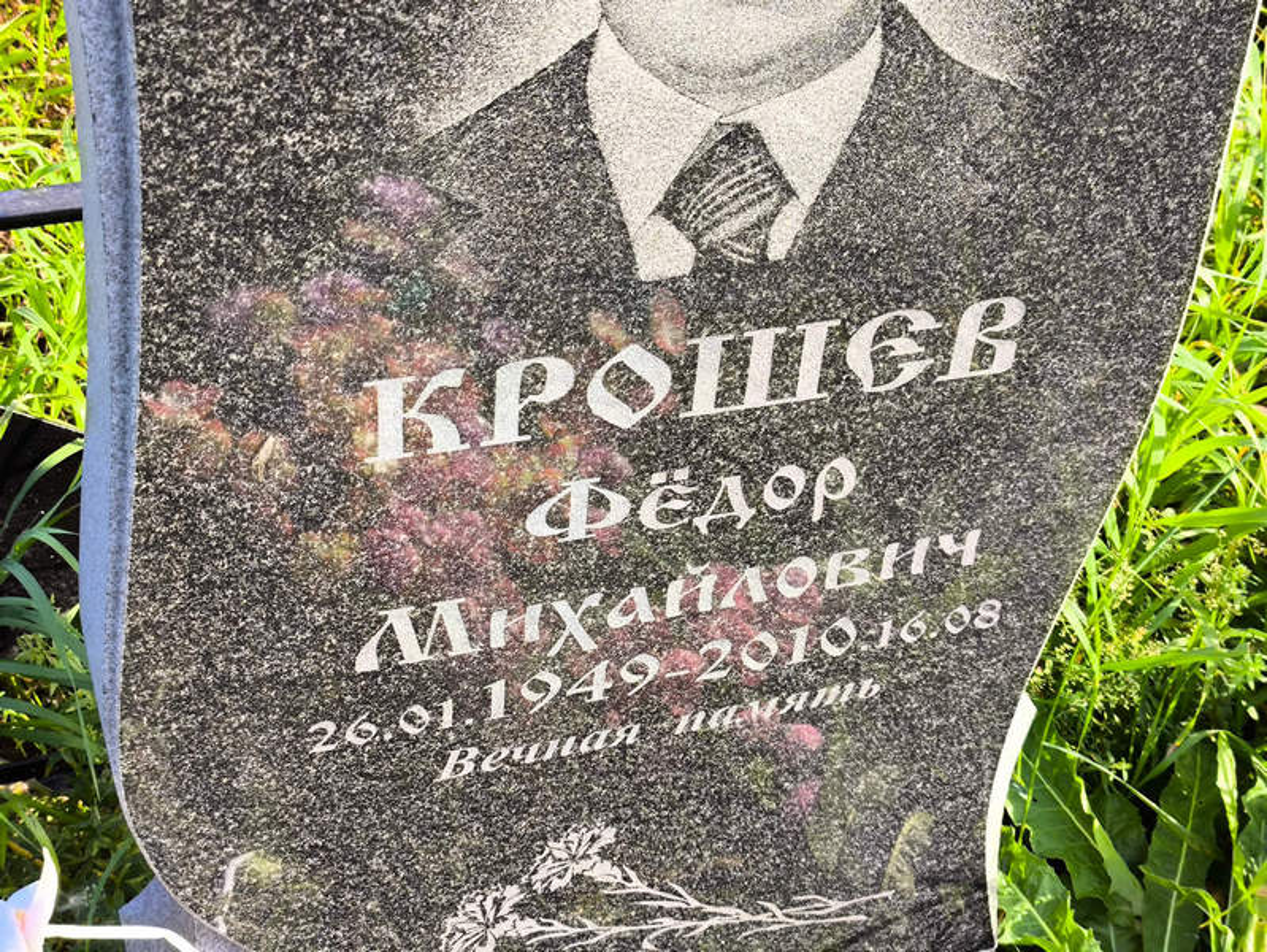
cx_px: 634
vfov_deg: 29.1
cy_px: 476
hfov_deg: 38.2
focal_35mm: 50
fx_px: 1831
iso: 50
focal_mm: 4.71
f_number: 1.7
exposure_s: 1/165
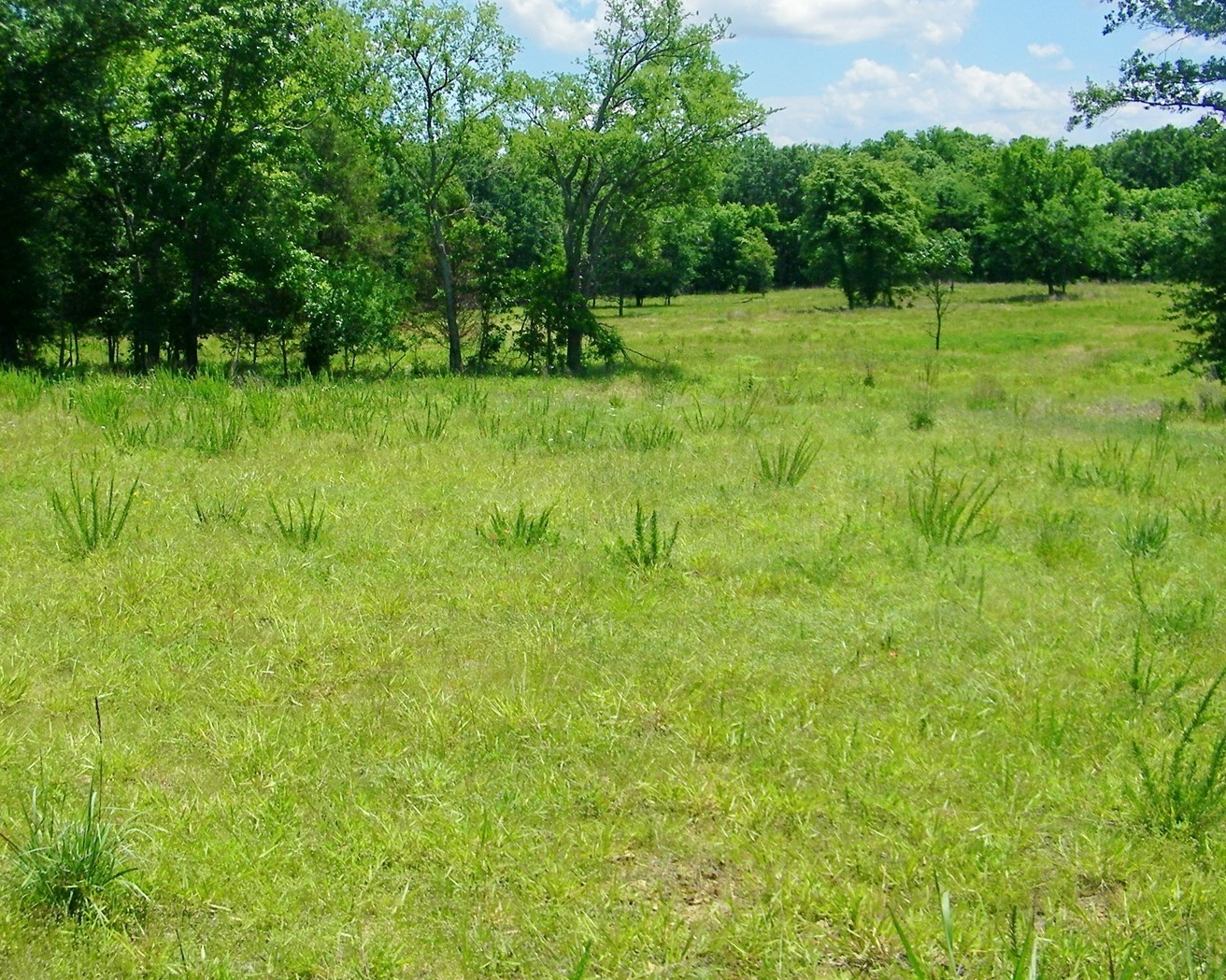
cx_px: 562
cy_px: 369
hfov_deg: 45.8
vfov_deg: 37.1
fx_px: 1451
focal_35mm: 40
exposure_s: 1/320
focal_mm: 5
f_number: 7
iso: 80
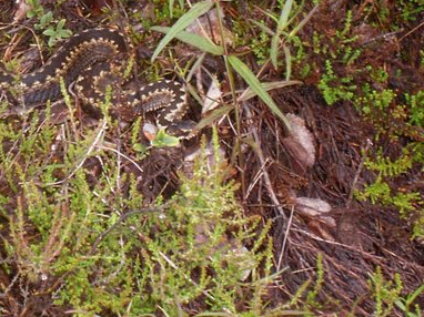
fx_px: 2926
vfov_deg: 6.2
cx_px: 33
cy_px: 33
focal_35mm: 239
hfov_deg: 8.3
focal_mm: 18.9
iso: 200
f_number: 5.6
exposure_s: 1/90
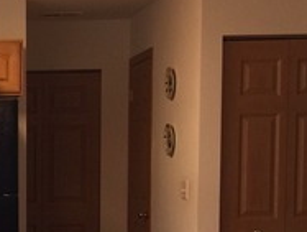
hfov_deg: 18.3
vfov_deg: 14.8
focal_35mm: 99
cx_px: -103
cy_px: 227
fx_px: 880
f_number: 2.2
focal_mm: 4.15
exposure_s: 1/40
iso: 32
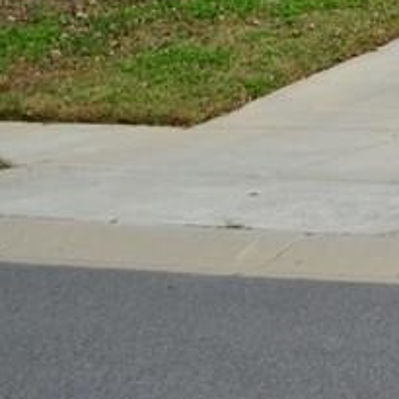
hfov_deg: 9.1
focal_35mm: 178
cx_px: 837
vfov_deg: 9.5
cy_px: -262
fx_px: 2321
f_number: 4.5
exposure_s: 1/3200
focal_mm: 28
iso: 320
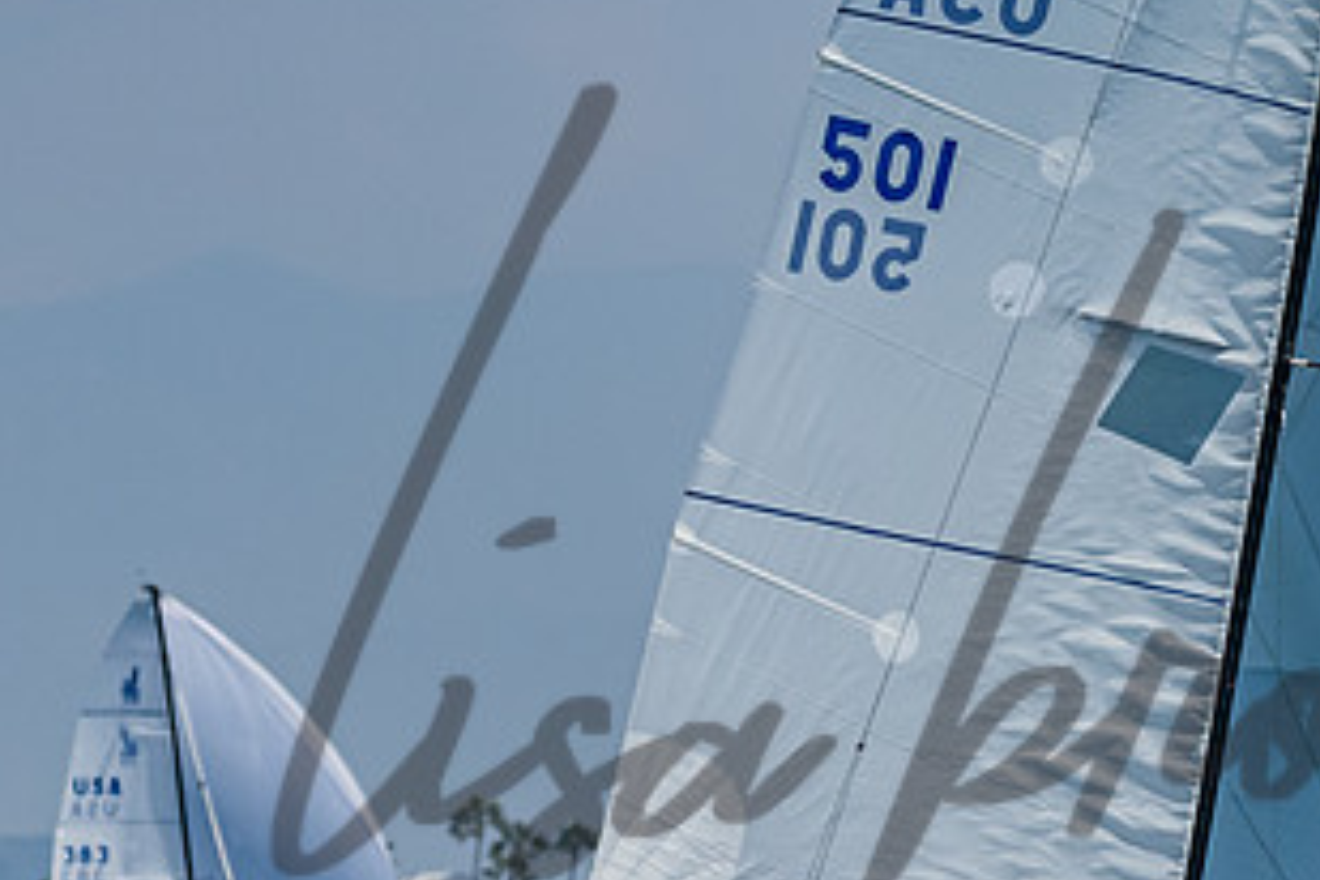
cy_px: 1093
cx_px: 1296
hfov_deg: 2.5
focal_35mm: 837
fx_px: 30688
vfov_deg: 1.6
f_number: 6.3
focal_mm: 210
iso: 400
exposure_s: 1/2500
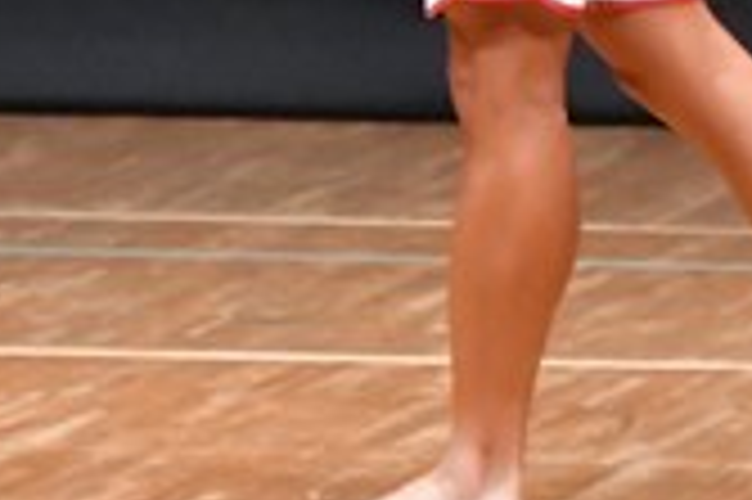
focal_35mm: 1043
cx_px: 1024
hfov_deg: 2.0
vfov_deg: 1.3
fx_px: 21765
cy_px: -392
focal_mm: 150
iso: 8000
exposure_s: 1/400
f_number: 5.6
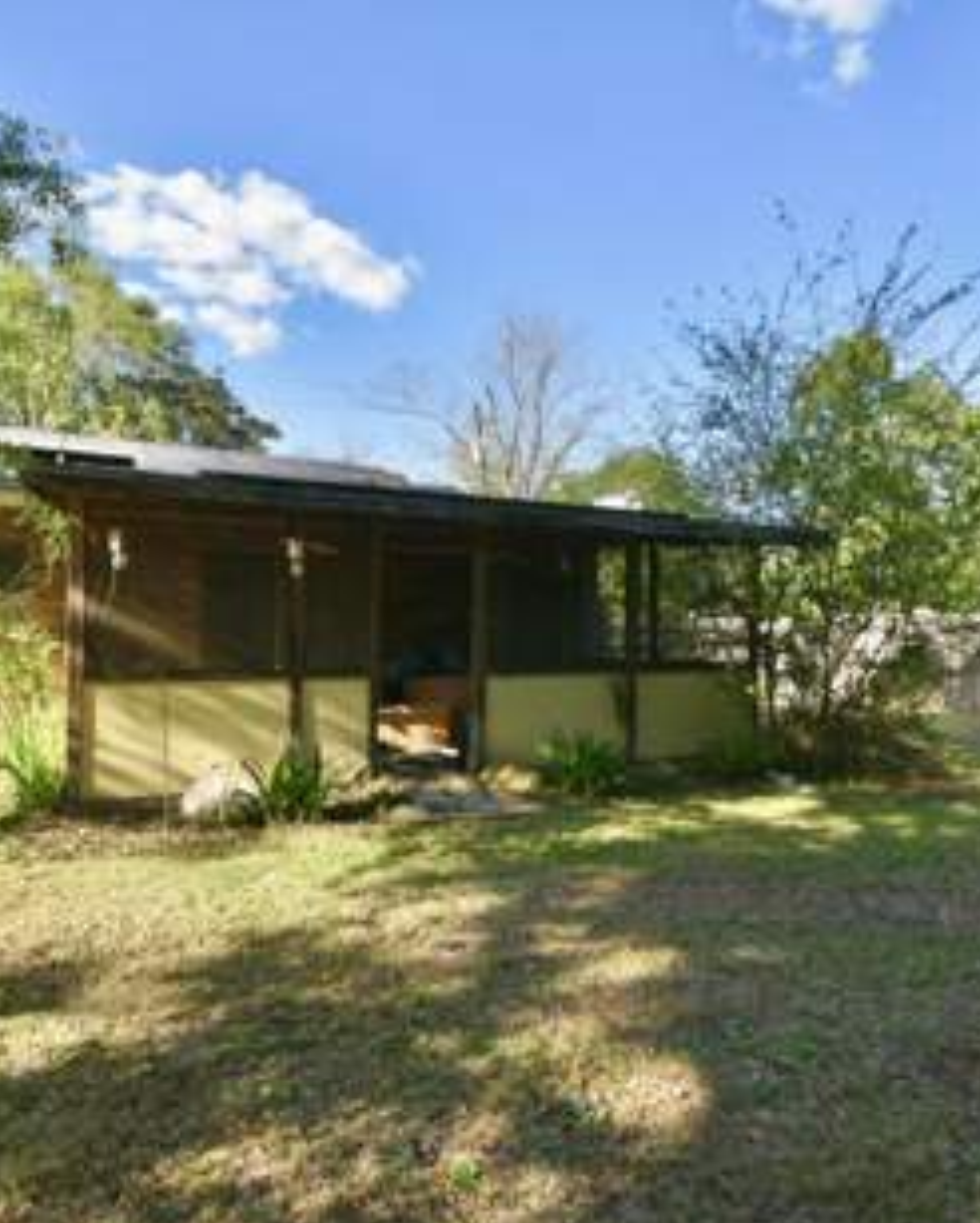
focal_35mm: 22
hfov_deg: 63.2
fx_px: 797
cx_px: 498
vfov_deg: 75.0
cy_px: 633
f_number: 7.1
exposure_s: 1/250
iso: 200
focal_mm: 10
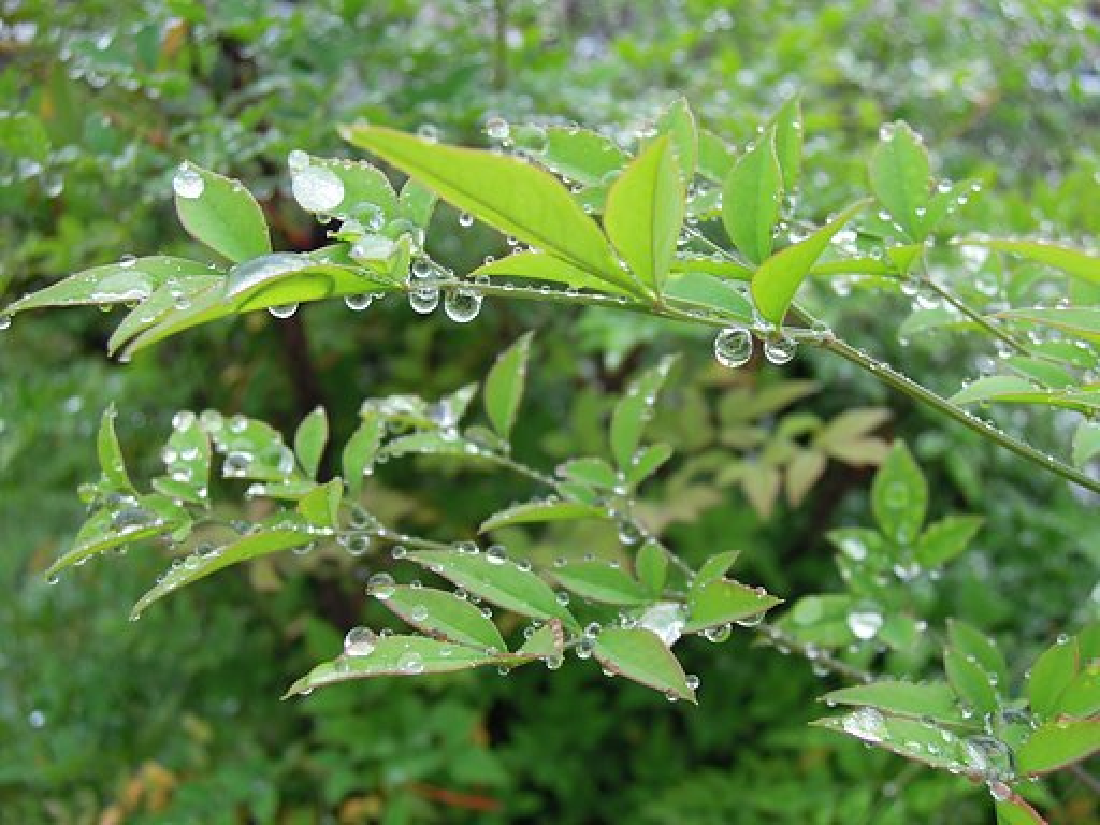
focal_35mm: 35
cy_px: 412
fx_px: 1112
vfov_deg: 40.7
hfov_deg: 52.6
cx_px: 550
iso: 160
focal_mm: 6.3
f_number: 3.2
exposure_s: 1/160
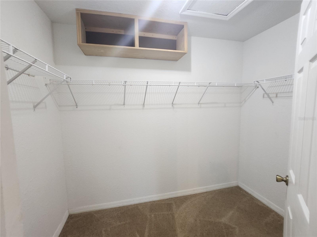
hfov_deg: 106.2
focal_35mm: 13
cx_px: 158
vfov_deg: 89.9
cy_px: 118
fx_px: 119
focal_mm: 1.7
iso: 250
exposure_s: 1/60
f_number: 2.2
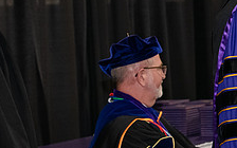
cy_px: 29
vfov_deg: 7.1
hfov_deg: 11.1
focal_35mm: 185
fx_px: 1195
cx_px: 288
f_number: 5
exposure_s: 1/200
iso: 2500
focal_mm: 70
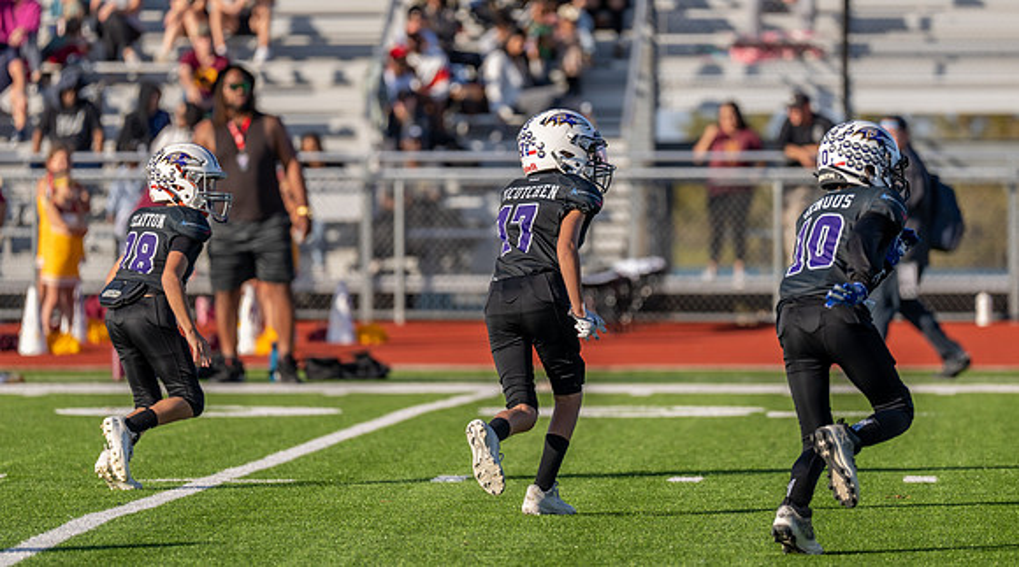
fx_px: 8172
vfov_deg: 4.0
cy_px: 247
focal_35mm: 303
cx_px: 546
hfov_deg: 7.1
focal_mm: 200
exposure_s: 1/1250
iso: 100
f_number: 2.8
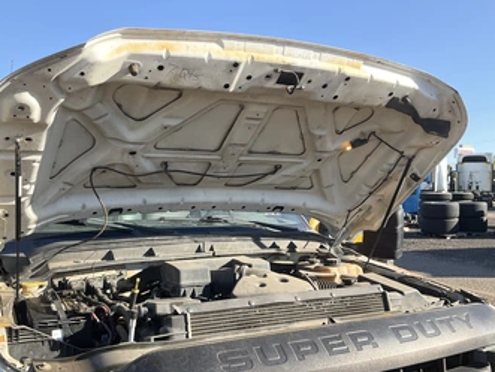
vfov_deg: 40.7
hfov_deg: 52.5
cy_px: 199
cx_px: 224
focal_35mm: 35
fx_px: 501
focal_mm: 3
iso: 25
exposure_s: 1/739
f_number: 1.8
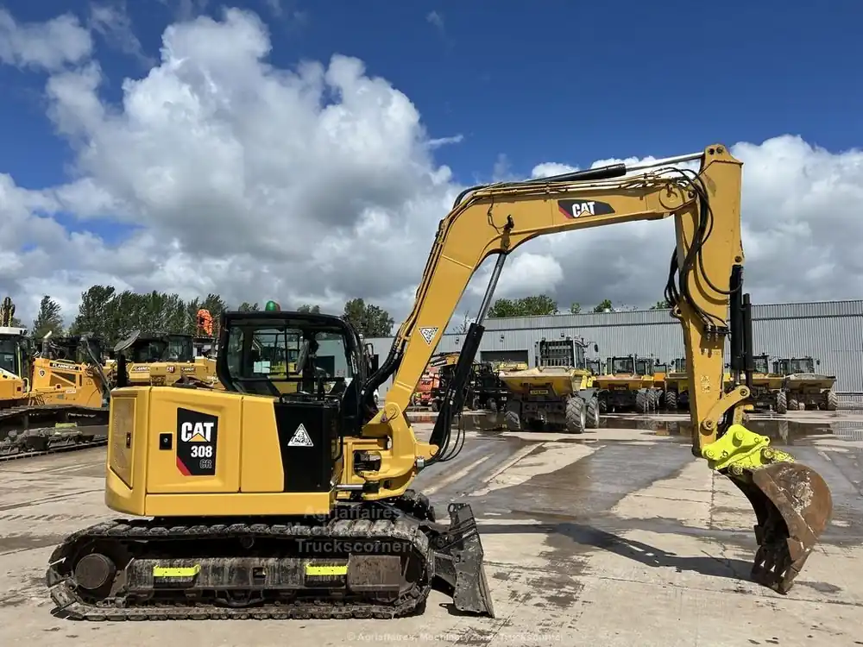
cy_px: 324
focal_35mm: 26
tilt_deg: +4.9
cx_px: 432
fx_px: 648
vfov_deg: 53.1
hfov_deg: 67.3
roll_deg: +0.4
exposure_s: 1/5076
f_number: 1.5
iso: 50
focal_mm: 5.7
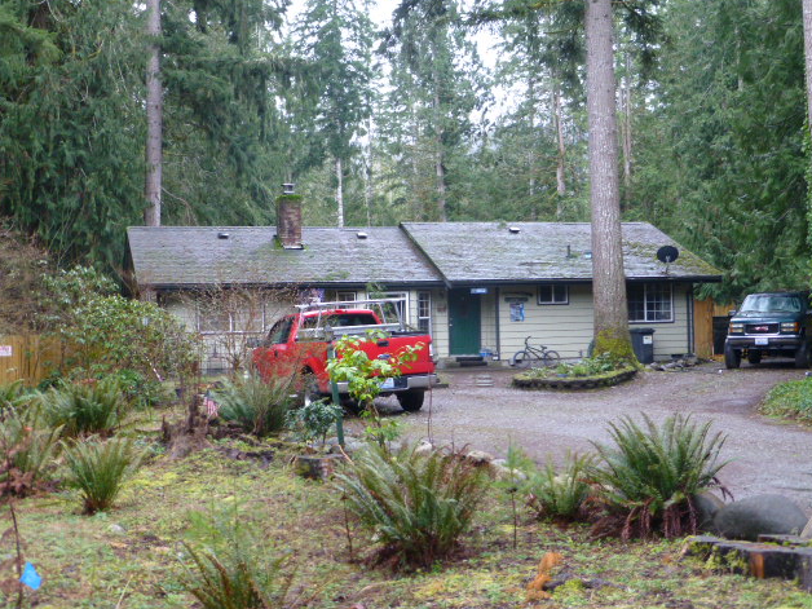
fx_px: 1220
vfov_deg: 28.0
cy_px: 301
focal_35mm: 52
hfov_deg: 36.8
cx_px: 412
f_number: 4.4
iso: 320
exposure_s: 1/60
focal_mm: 9
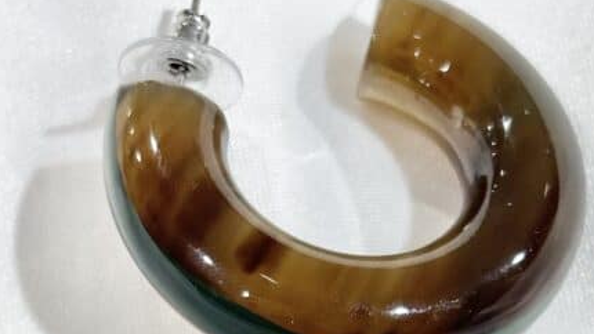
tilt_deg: -55.1
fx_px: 2127
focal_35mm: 135
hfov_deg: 15.9
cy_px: 567
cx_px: 304
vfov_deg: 8.7
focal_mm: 5.96
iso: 25
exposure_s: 1/152
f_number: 1.6
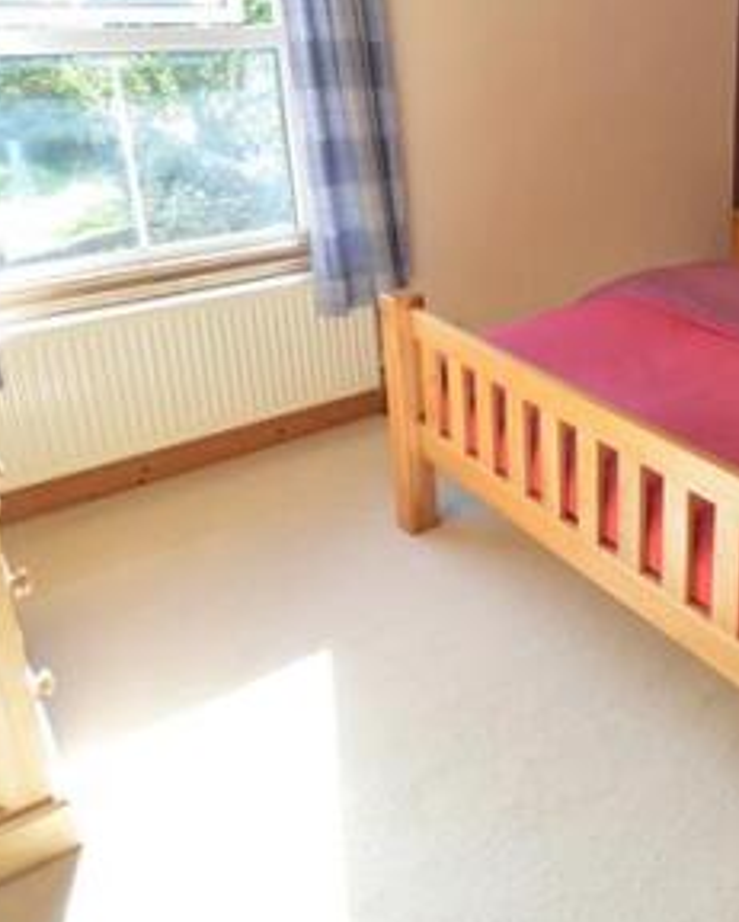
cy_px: 279
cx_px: 640
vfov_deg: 54.0
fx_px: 873
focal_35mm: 32
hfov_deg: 42.7
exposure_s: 1/30
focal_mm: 10
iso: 100
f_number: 3.5
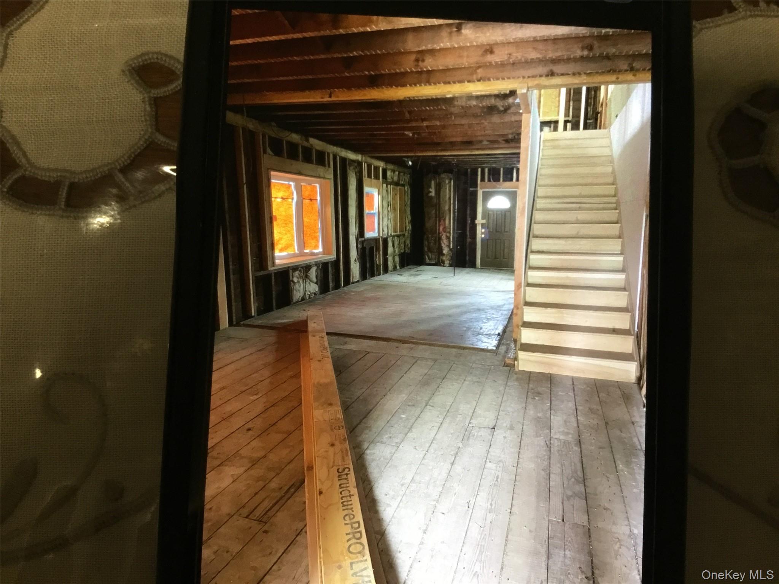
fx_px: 698
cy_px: 292
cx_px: 390
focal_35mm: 31
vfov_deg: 45.4
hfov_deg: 58.4
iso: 80
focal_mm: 3.3
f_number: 2.4
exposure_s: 1/30
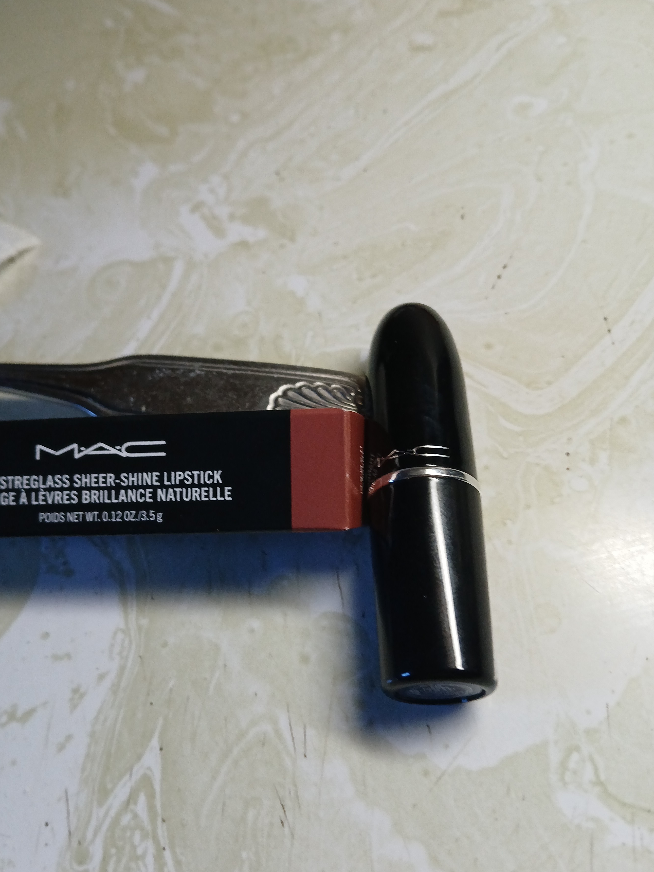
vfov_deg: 60.0
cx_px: 286
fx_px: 756
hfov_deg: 46.7
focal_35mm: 30
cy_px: 451
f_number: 1.8
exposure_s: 1/60
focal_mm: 3.98
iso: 160
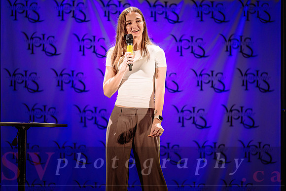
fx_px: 1749
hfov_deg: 9.3
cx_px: 143
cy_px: 86
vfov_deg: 6.2
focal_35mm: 220
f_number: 2.8
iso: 1600
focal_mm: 200
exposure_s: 1/800
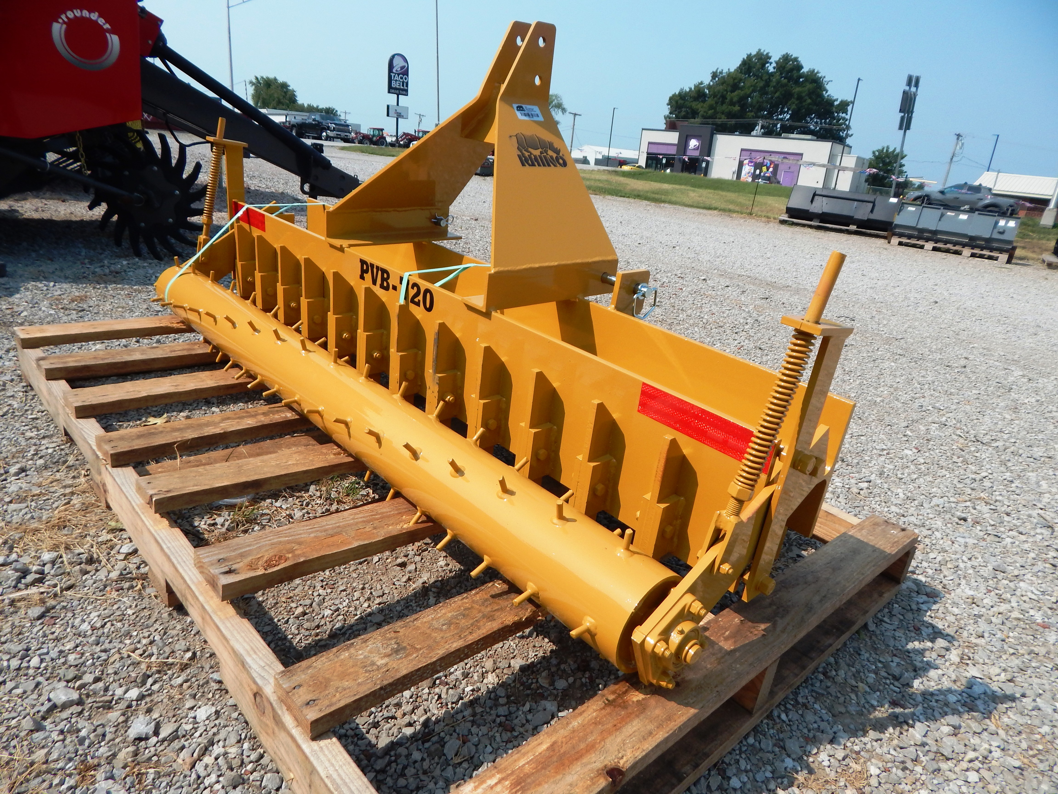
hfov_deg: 76.4
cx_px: 529
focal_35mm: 22
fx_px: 672
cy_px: 397
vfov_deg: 61.1
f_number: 6
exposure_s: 1/640
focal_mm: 4
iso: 125
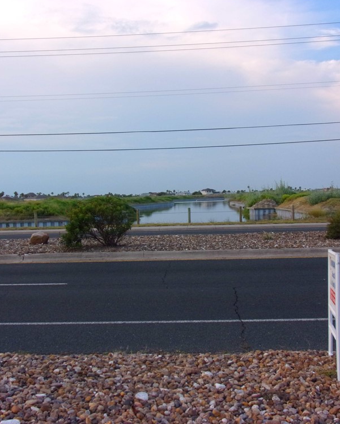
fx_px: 553
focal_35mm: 44
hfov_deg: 34.1
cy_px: 210
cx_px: 158
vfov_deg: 42.0
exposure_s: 1/210
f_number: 3.7
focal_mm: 5.9
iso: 80
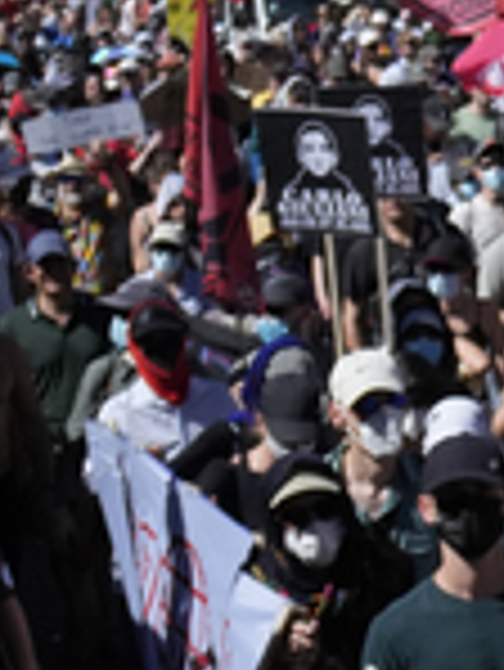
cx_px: 1904
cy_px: 504
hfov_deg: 7.4
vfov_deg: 12.7
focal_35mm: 155
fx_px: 3005
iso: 500
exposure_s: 1/8000
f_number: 3.5
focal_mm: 20
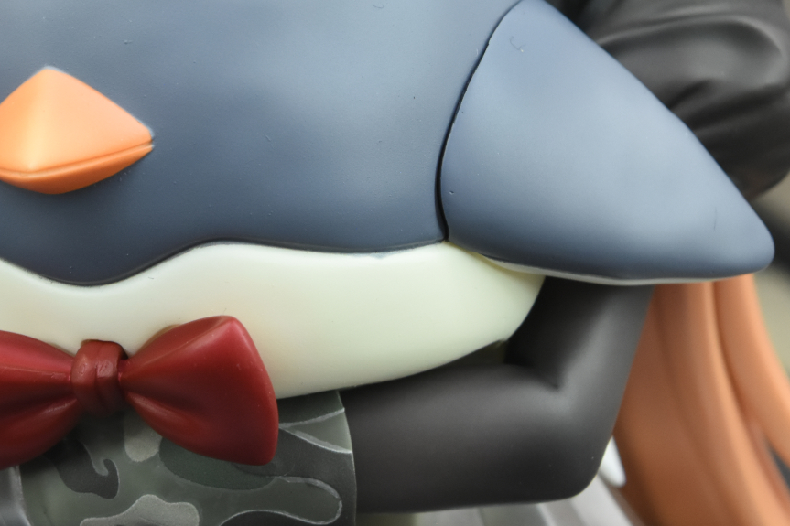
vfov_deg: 8.8
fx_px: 3399
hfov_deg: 13.2
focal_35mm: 155
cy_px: 184
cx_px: 124
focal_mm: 55
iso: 1100
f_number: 11
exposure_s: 1/60
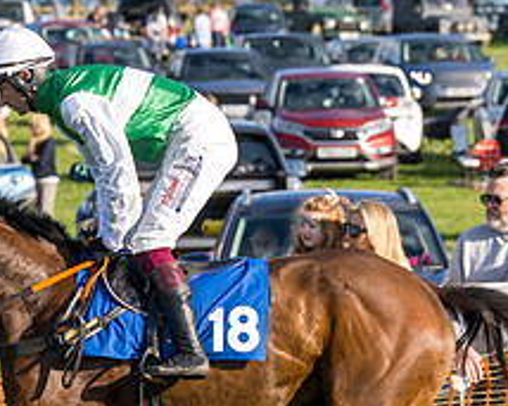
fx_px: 6943
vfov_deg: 3.3
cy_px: 396
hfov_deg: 4.2
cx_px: 269
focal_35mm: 462
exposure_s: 1/1600
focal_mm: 91
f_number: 4
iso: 400
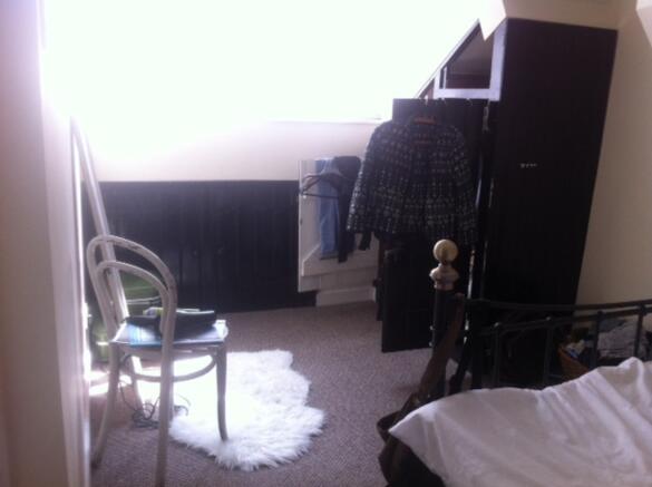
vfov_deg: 40.6
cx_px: 326
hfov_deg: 52.7
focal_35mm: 35
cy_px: 244
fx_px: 658
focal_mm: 3.85
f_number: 2.8
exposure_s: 1/40
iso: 80
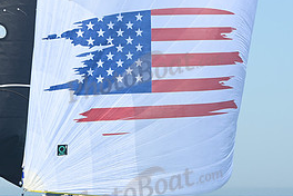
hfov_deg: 8.5
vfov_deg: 5.7
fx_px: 1969
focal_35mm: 242
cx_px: 10
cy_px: 148
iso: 320
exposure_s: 1/1000
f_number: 6.3
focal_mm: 110
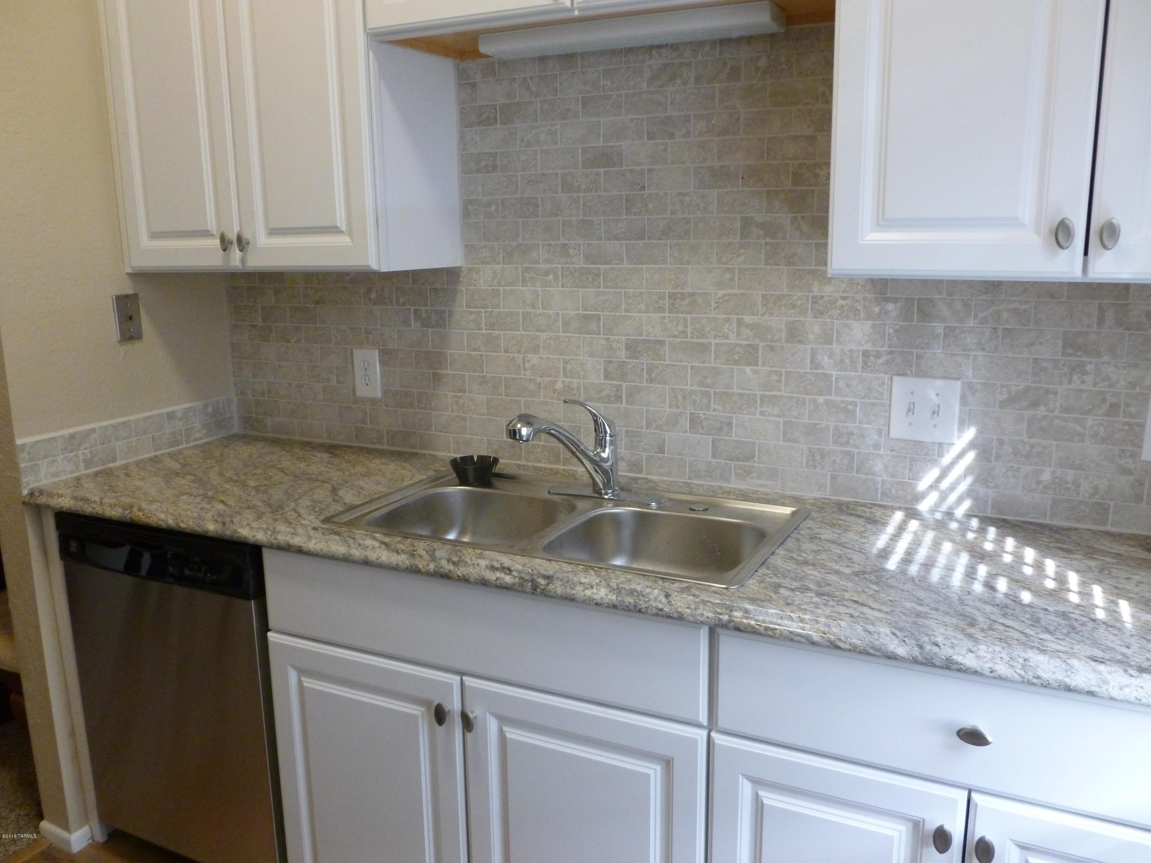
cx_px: 576
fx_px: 931
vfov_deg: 49.7
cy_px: 432
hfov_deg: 63.4
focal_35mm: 28
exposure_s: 1/25
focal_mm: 5
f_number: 3.3
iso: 400
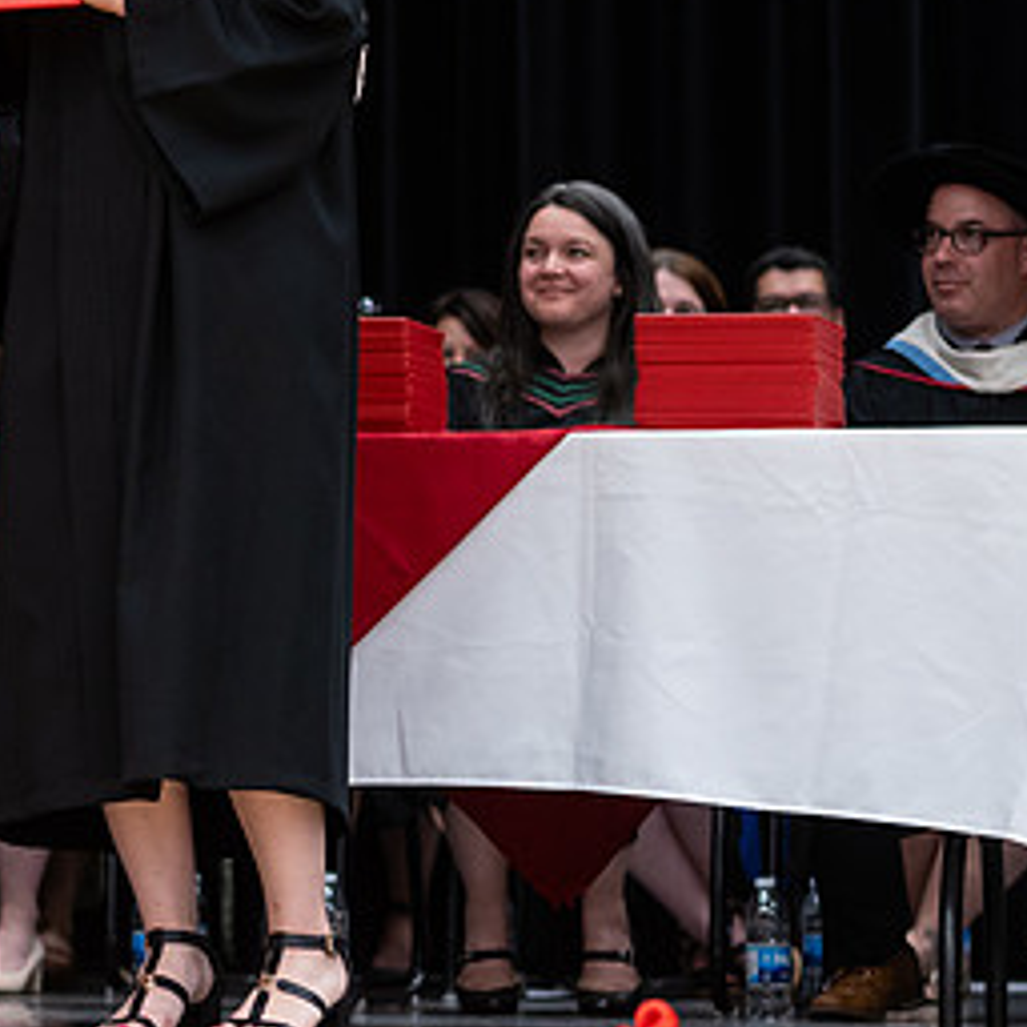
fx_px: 7317
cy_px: 396
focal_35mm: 218
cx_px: -220
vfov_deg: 8.0
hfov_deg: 7.9
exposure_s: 1/200
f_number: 2.8
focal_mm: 85
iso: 1000
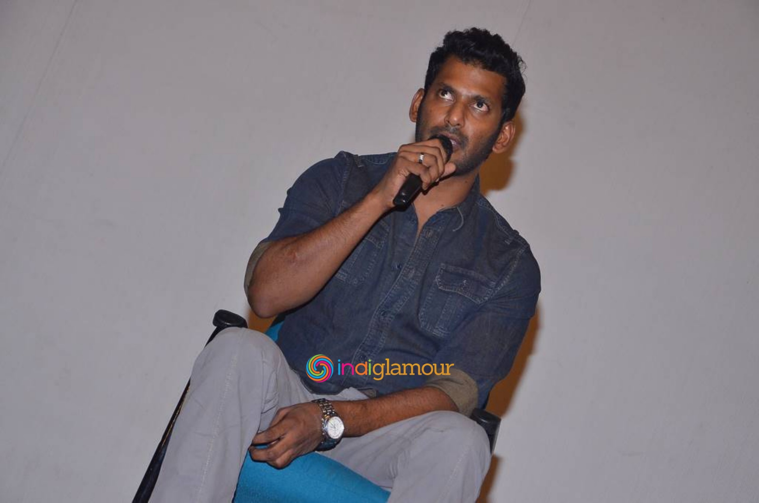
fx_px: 2209
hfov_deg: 19.5
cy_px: 252
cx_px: 380
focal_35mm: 105
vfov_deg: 13.0
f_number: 7.1
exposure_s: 1/250
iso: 1600
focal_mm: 70
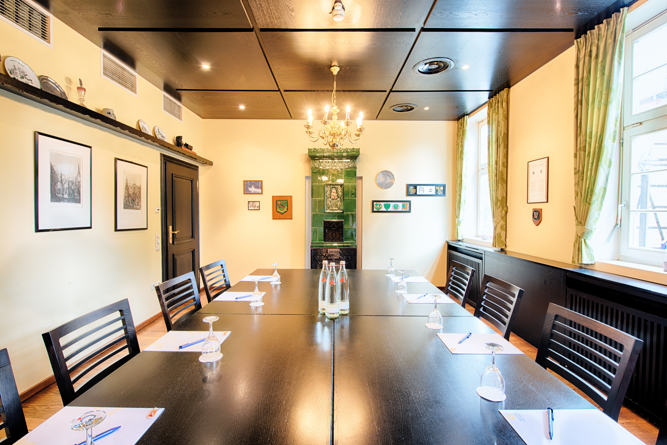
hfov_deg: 93.3
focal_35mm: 17
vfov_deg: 70.5
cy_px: 222
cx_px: 334
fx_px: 315
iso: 100
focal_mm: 17
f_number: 8
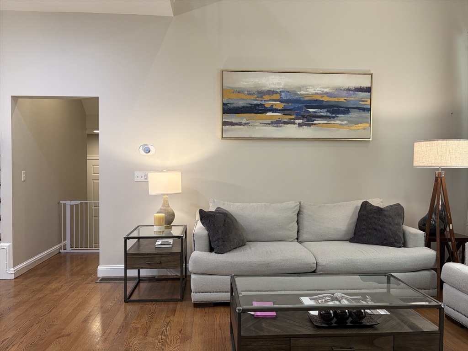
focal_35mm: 26
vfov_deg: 53.1
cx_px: 234
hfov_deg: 67.3
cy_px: 176
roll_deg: -0.2
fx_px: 352
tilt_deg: -0.7
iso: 100
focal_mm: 5.96
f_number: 1.6
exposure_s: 1/60
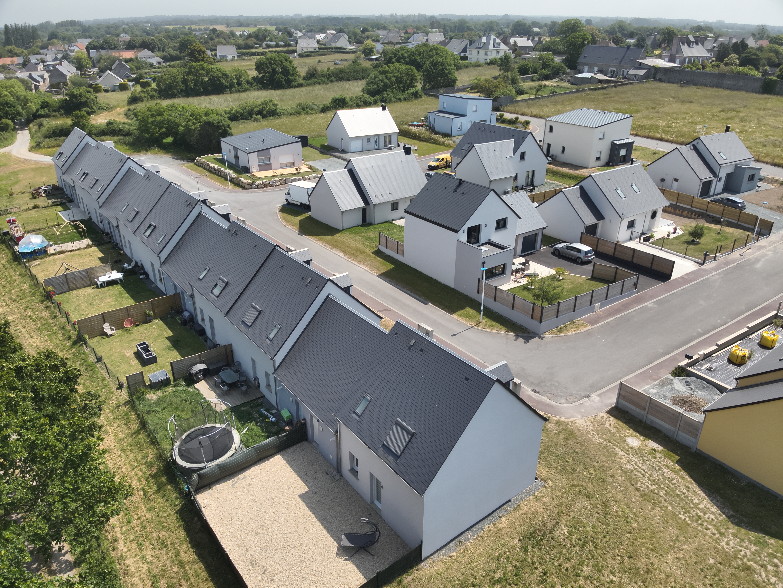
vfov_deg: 56.8
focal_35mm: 24
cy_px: 294
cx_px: 392
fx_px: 543
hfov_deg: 71.6
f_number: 2.8
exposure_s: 1/800
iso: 100
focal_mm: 4.4
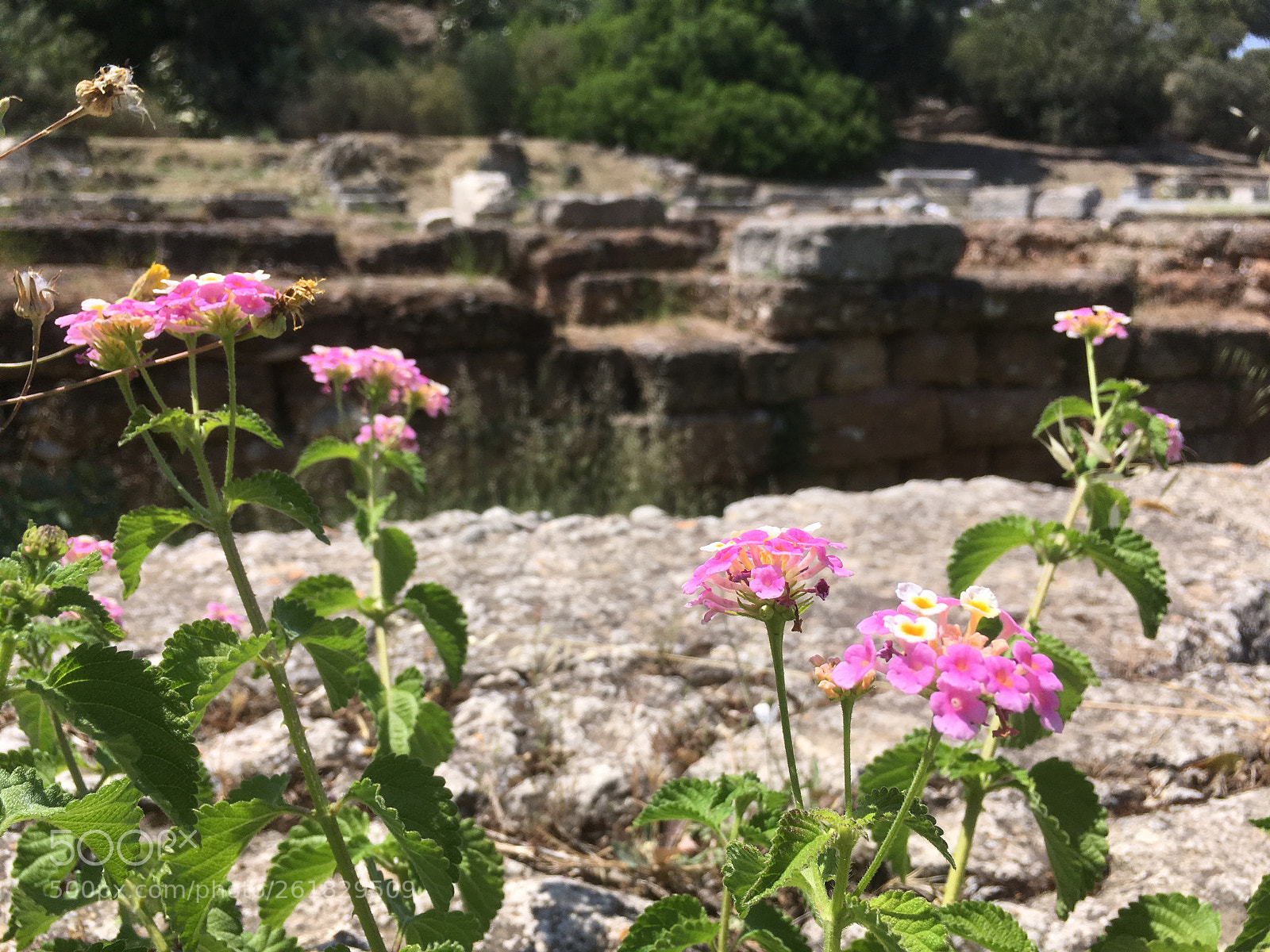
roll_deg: -0.2
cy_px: 476
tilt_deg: -14.4
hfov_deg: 61.7
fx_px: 1064
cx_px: 635
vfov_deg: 48.2
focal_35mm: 29
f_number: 2.2
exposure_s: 1/2137
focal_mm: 4.15
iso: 25
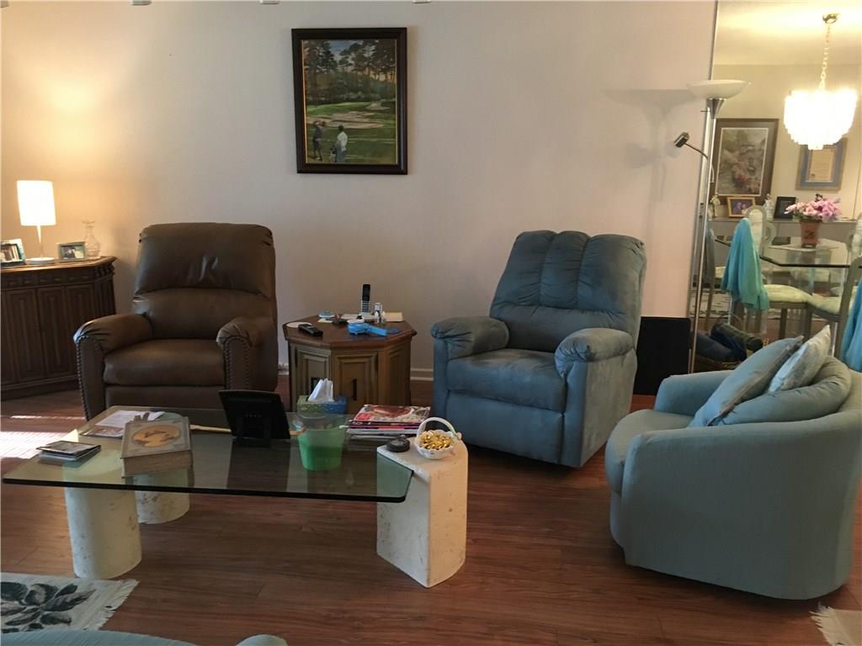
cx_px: 431
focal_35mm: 29
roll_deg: -1.2
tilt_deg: -12.4
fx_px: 722
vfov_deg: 48.2
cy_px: 323
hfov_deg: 61.7
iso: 200
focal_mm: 4.15
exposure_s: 1/15
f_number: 2.2
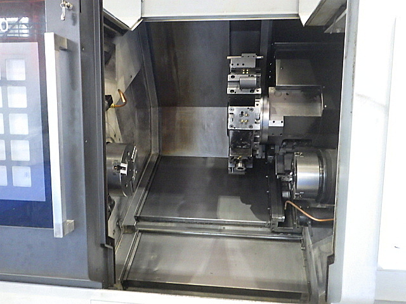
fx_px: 328
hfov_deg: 63.4
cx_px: 203
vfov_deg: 49.7
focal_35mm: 28
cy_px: 152
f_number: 3.5
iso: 1600
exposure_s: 1/30
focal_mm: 5
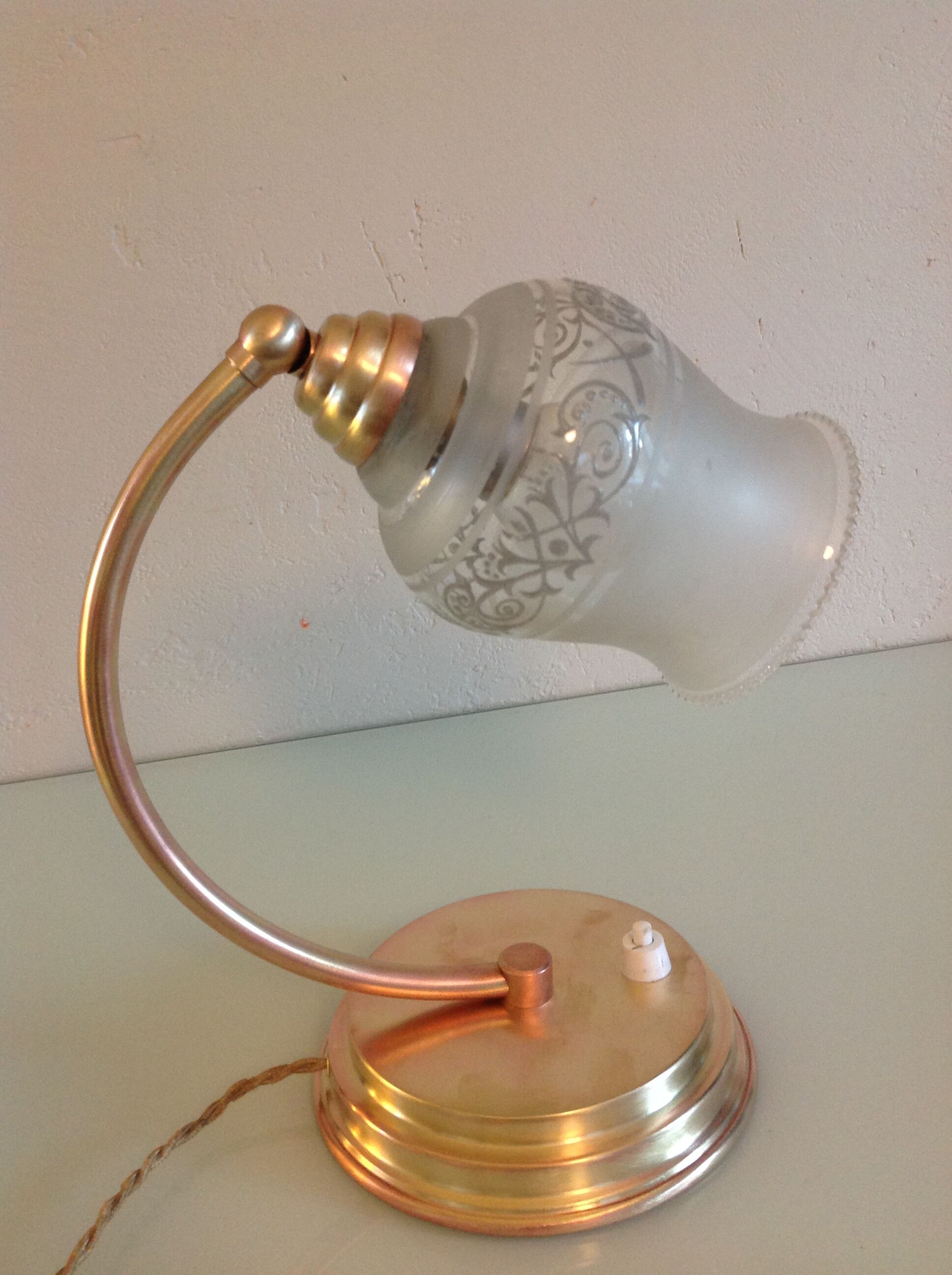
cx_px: 476
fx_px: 1287
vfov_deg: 52.7
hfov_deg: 40.6
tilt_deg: -20.1
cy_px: 638
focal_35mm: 35
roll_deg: +6.6
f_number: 2.4
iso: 160
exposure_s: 1/15
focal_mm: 4.28
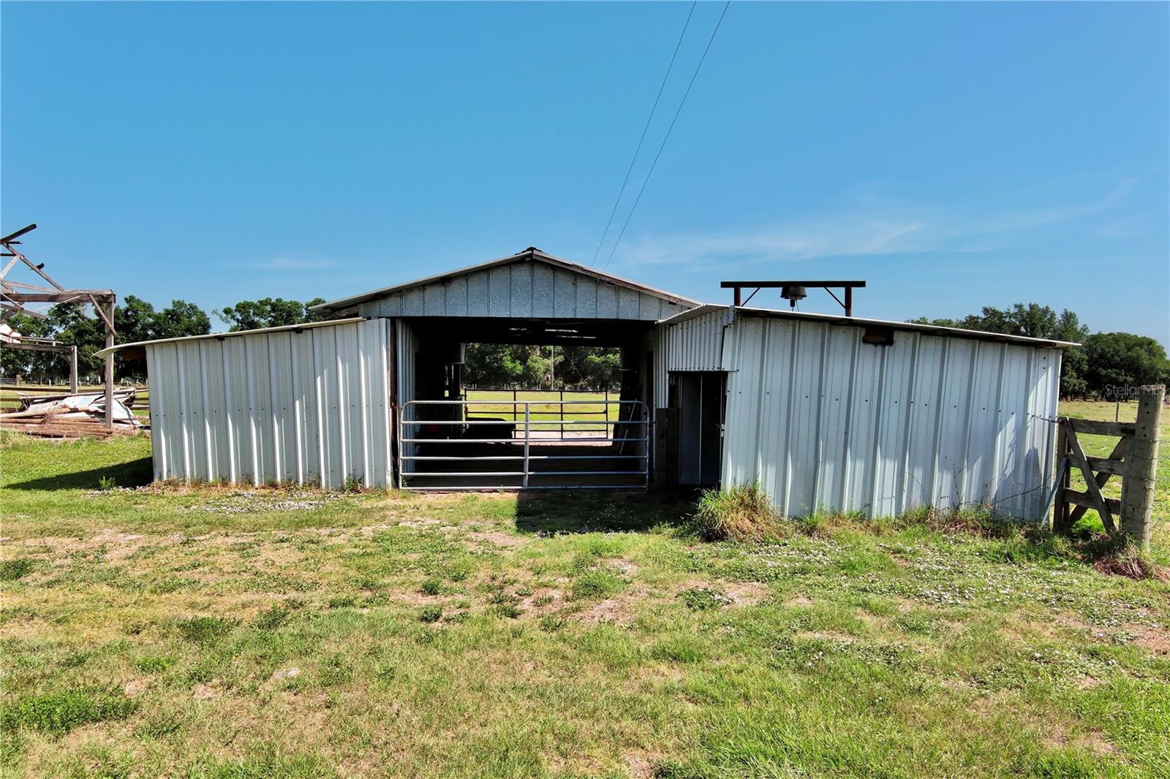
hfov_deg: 63.7
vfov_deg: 44.9
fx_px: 942
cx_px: 585
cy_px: 390
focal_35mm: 29
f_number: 9
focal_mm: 10.57
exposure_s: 1/320
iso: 100
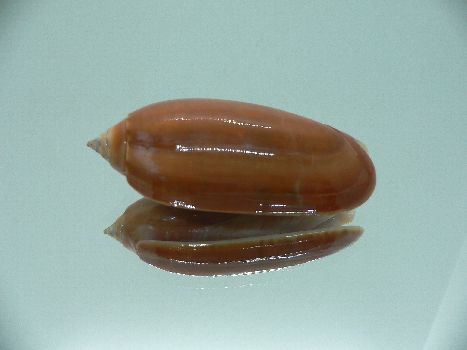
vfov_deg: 40.7
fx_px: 472
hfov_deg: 52.6
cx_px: 234
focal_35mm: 35
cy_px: 175
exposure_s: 1/60
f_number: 2.8
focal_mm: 4.6
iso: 100
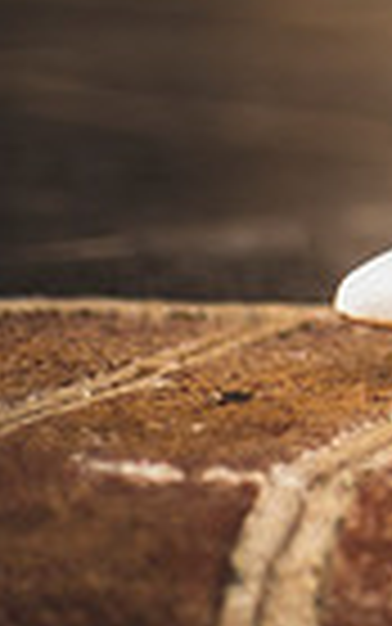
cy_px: -227
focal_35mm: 213
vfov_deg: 9.6
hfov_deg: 5.7
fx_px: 3637
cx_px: 1298
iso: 50
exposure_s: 1/400
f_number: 1.8
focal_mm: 50
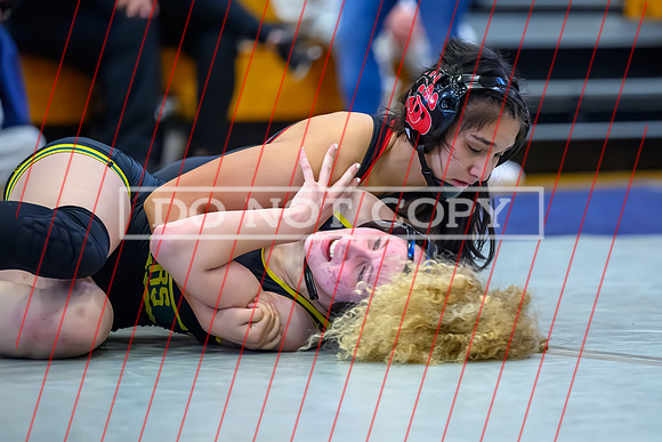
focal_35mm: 214
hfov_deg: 9.6
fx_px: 3938
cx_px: 425
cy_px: 237
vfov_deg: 6.4
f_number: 2.8
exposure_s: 1/500
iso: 8000
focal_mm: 165
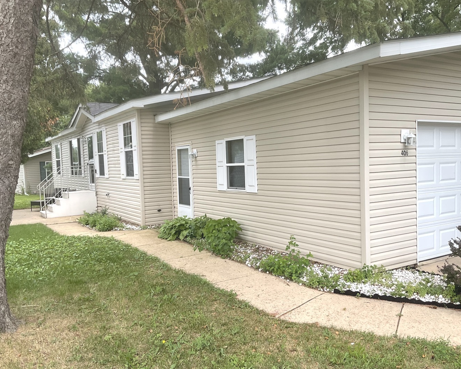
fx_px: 423
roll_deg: +1.5
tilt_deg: -3.8
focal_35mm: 31
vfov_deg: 47.1
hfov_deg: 57.2
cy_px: 188
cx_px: 229
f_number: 1.8
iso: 16
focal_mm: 3
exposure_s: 1/378
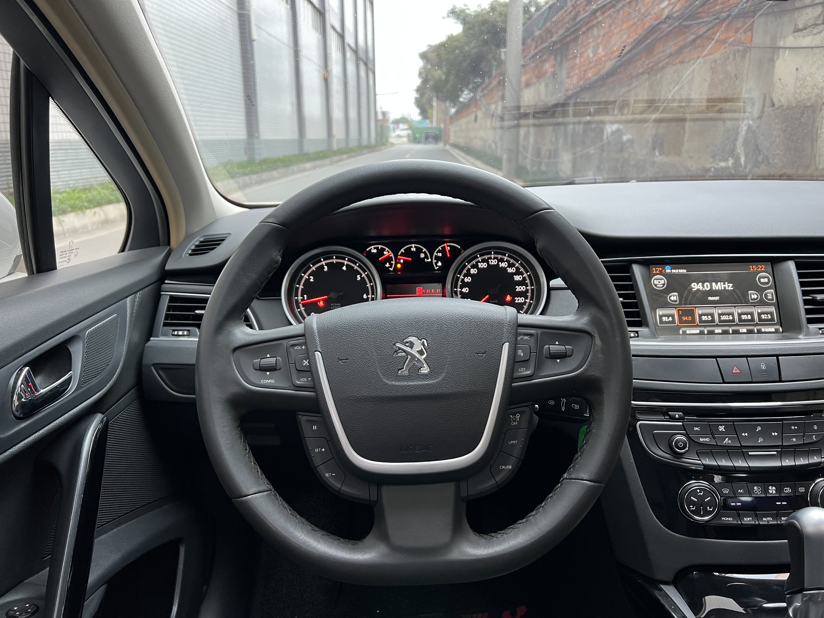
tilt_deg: -14.8
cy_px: 309
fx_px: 619
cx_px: 412
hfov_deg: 67.3
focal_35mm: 26
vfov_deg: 53.1
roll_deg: +0.9
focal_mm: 5.7
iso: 125
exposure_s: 1/82
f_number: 1.5
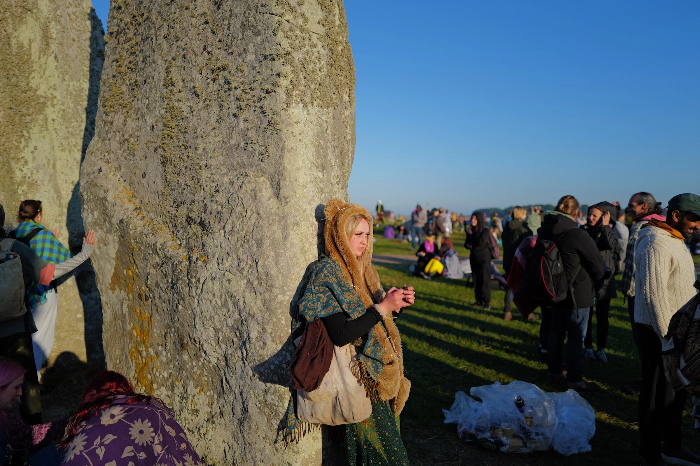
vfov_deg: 46.4
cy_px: 233
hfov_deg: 65.5
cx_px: 350
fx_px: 544
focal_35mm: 28
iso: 100
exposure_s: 1/4000
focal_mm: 28
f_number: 1.7
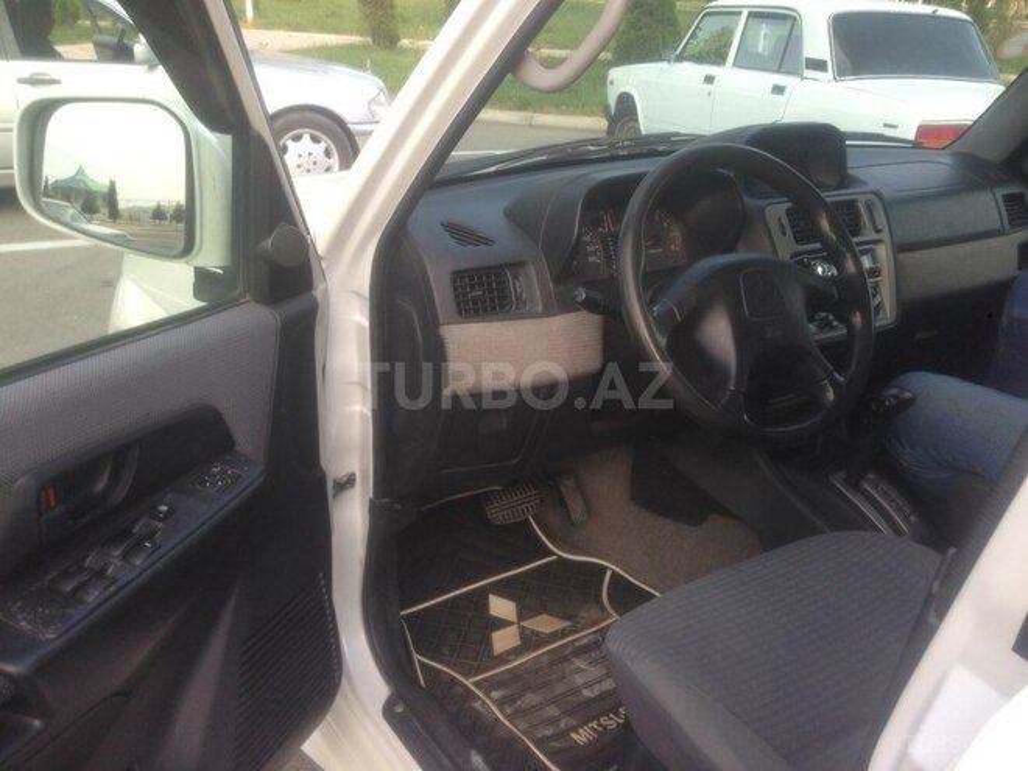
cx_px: 514
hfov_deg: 55.4
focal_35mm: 33
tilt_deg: -19.0
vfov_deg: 42.9
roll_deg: +0.2
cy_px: 386
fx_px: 980
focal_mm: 4.12
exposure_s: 1/125
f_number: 2.4
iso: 50
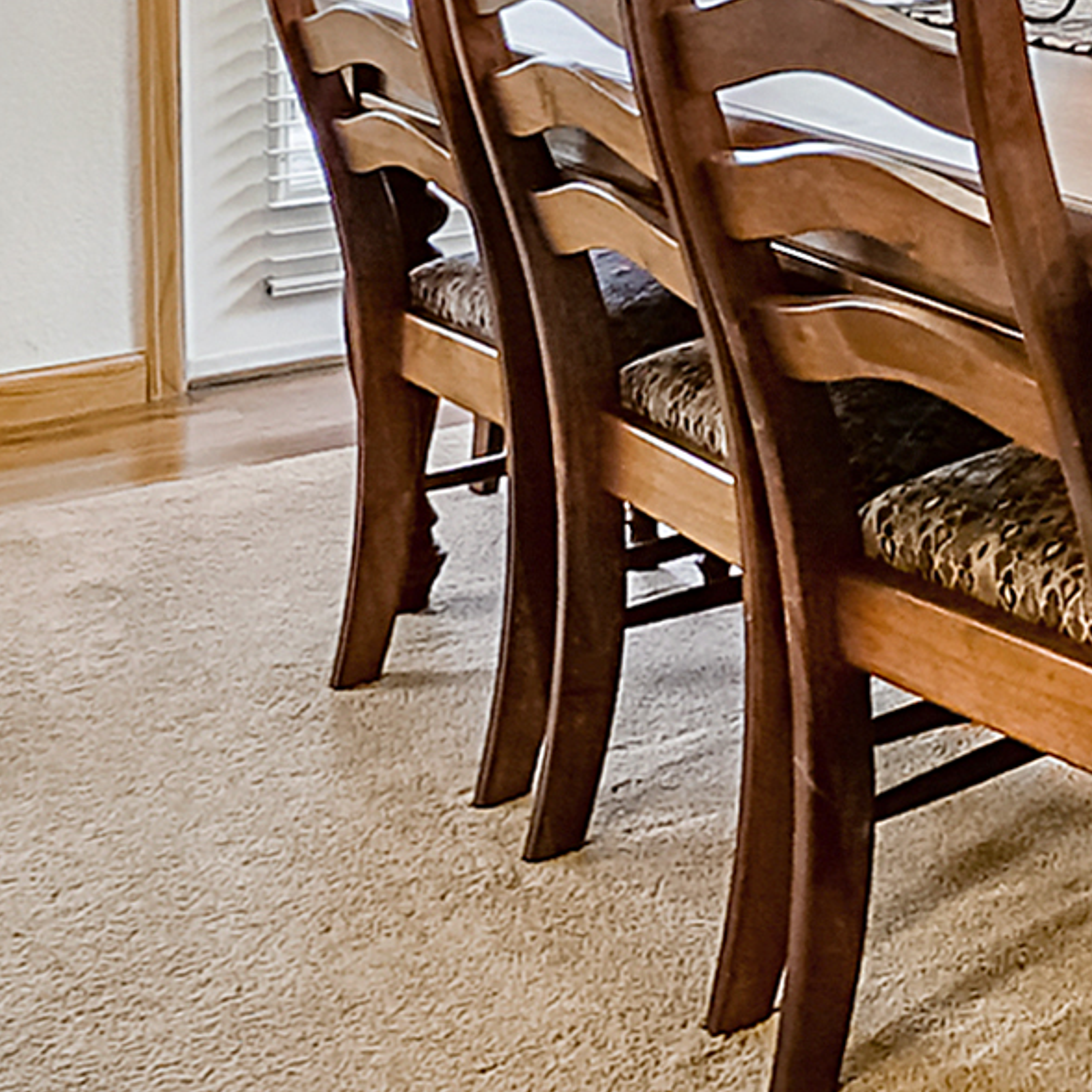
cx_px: 1583
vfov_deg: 26.0
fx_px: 2141
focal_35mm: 60
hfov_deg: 23.6
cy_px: -159
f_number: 22
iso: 200
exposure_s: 1/10
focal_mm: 10
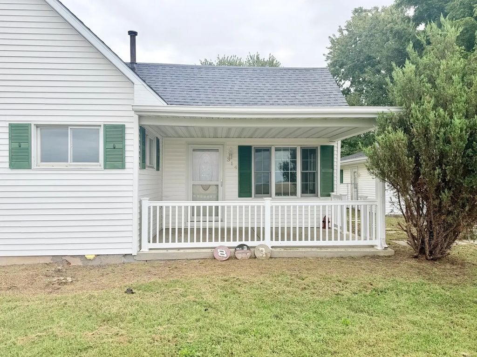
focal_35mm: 24
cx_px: 238
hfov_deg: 71.6
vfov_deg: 56.8
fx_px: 331
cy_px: 178
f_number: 1.78
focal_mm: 6.76
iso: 80
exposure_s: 1/2232
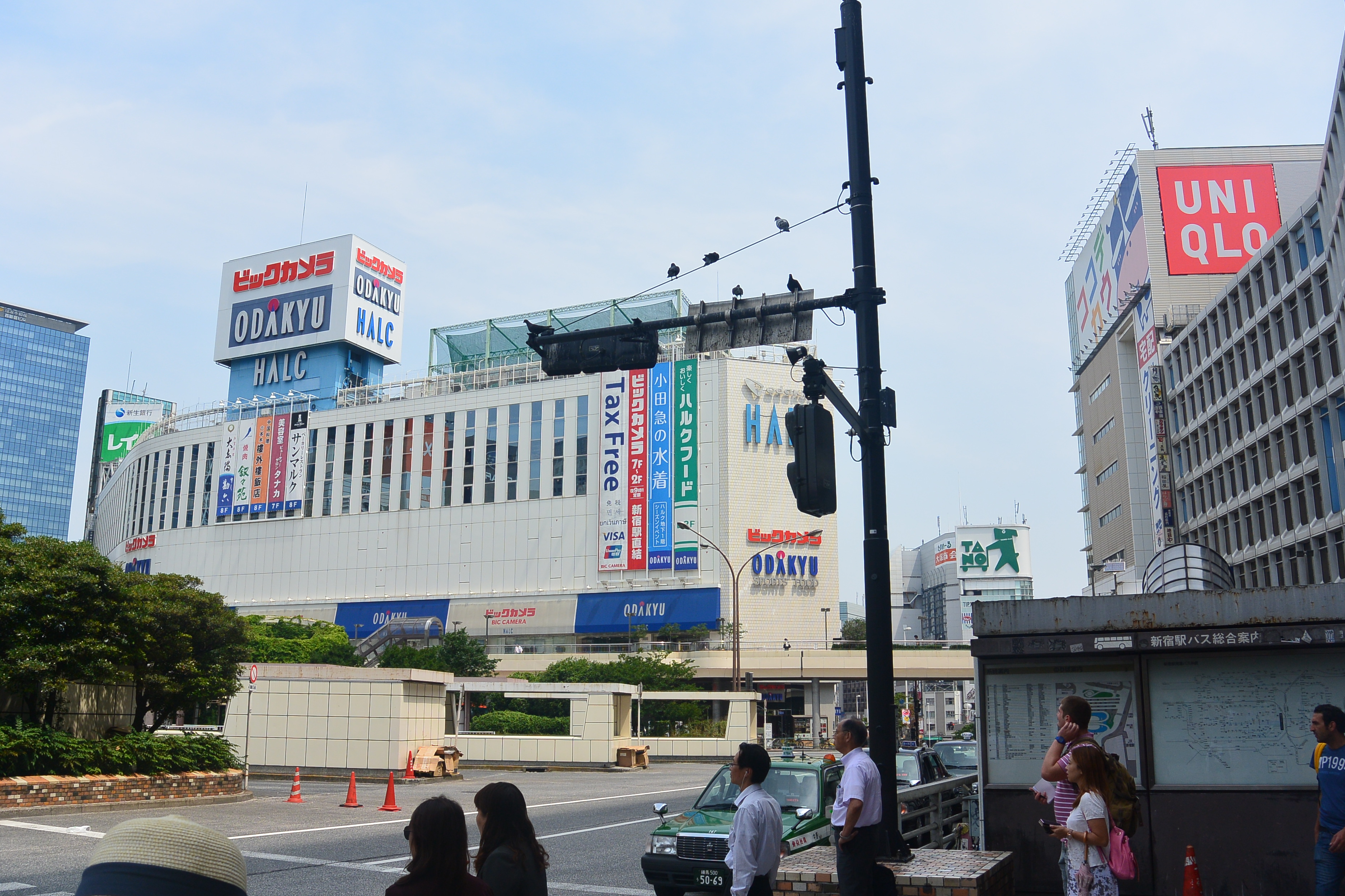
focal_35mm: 30
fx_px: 1121
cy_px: 434
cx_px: 675
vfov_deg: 43.6
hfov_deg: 61.9
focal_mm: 11
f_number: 4.5
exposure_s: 1/640
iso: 100
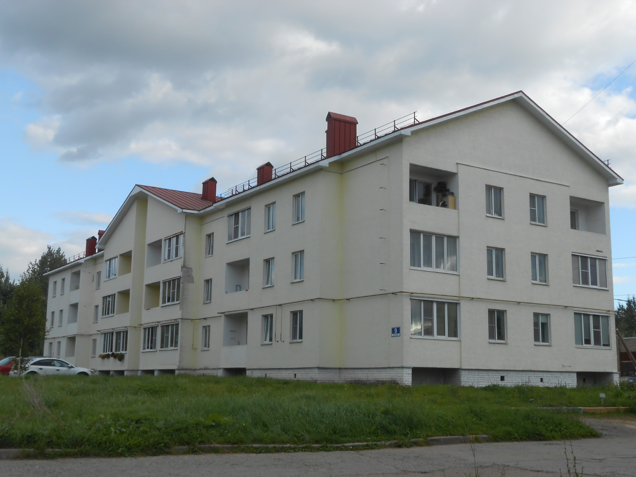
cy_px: 238
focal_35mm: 44
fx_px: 808
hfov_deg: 42.9
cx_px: 318
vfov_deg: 32.9
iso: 80
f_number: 4.5
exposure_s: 1/320
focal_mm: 7.8
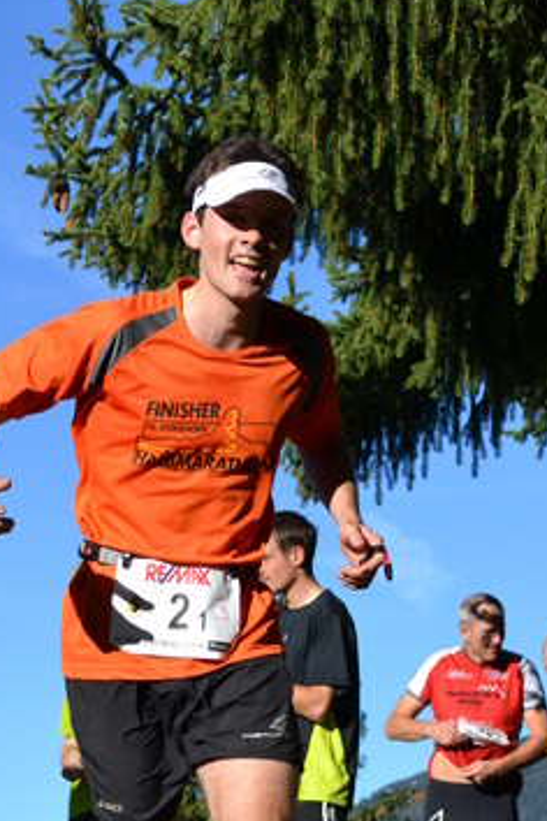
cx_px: 328
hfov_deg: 11.3
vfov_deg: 16.9
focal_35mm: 121
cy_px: 226
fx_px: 2758
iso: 400
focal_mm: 38
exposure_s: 1/1600
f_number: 5.6
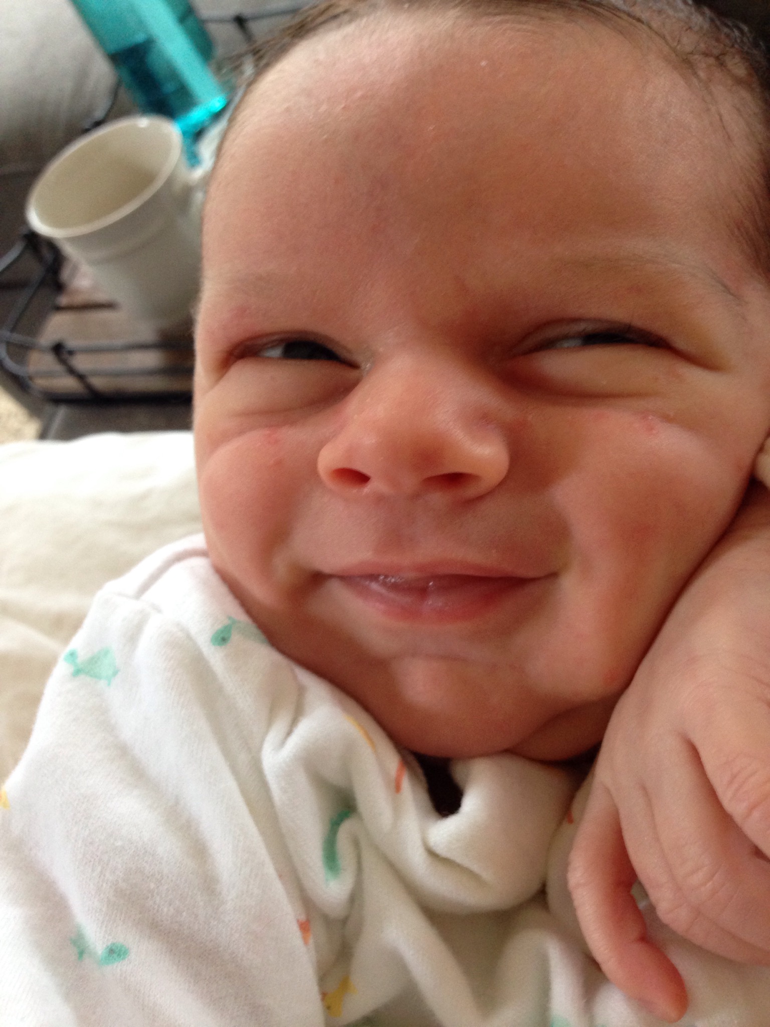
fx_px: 979
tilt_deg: -48.1
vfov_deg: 55.4
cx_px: 385
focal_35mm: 33
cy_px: 514
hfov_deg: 42.9
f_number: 2.4
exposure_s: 1/20
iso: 200
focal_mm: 4.12
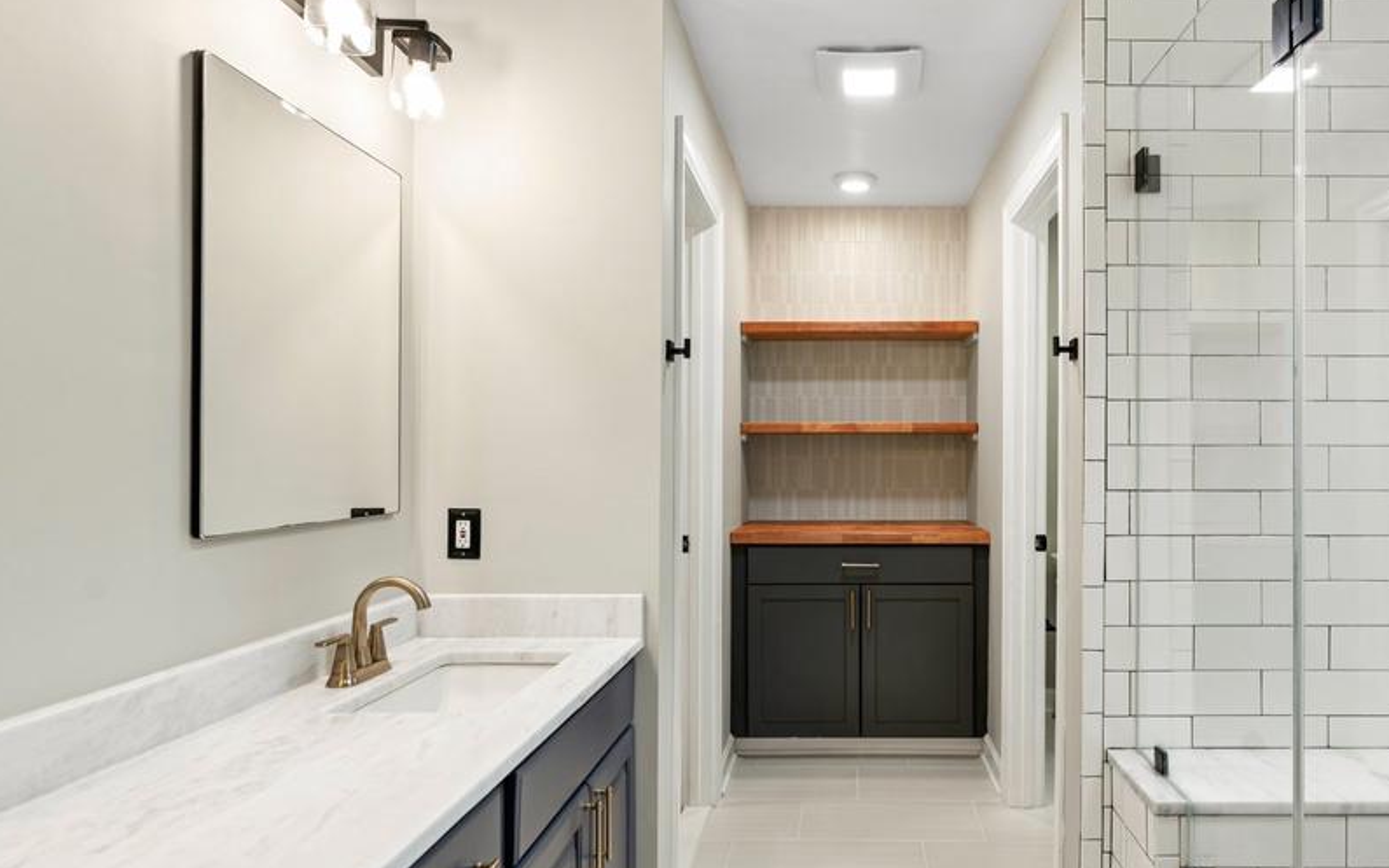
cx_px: 856
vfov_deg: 57.3
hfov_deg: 81.0
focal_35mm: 21
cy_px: 446
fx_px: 795
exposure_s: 1/400
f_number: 5.6
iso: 640
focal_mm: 16
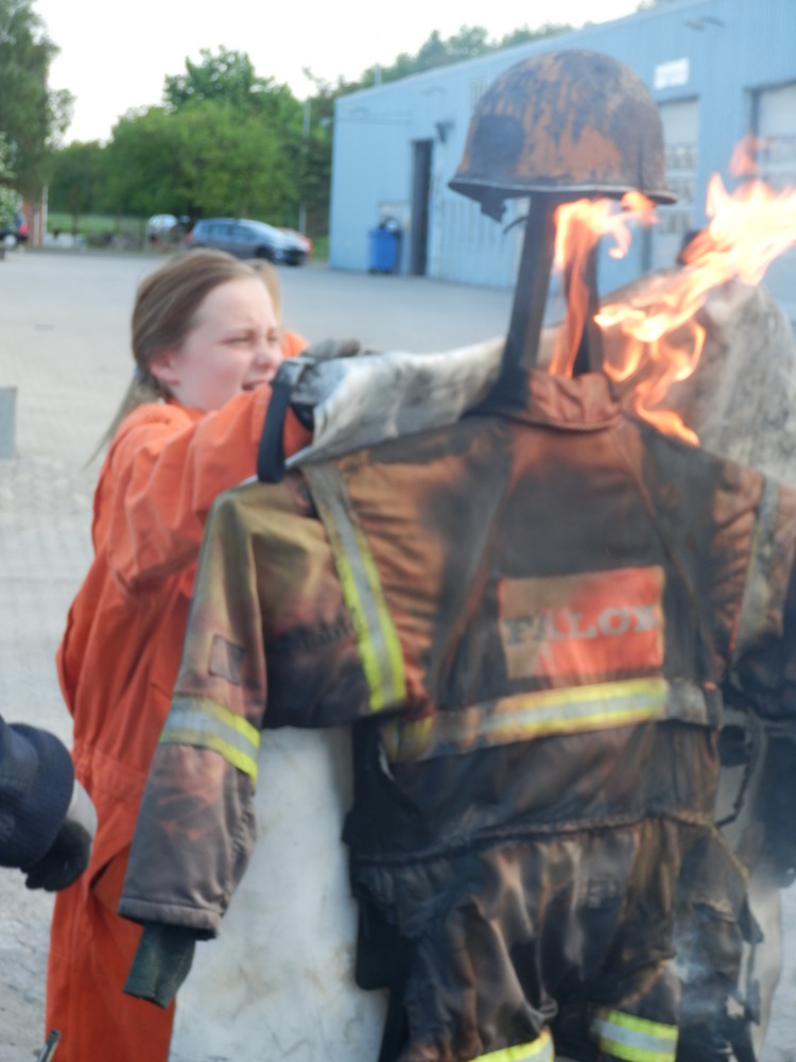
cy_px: 531
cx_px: 398
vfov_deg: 20.4
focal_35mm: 96
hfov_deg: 15.4
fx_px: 2943
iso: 125
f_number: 5.3
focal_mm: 17.1
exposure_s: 1/60
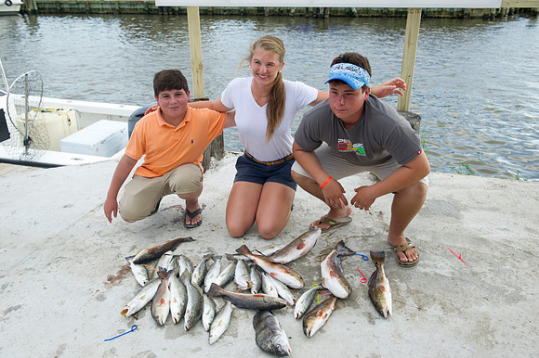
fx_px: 479
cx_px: 270
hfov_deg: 58.7
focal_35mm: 32
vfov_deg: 41.1
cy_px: 179
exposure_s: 1/200
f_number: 5.6
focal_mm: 32
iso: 200
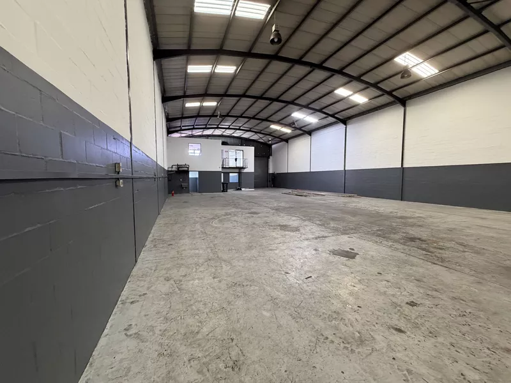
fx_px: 207
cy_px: 192
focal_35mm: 14
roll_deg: +0.5
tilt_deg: -3.2
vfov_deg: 85.7
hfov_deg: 102.1
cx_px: 256
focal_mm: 2.22
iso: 320
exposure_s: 1/61
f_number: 2.2
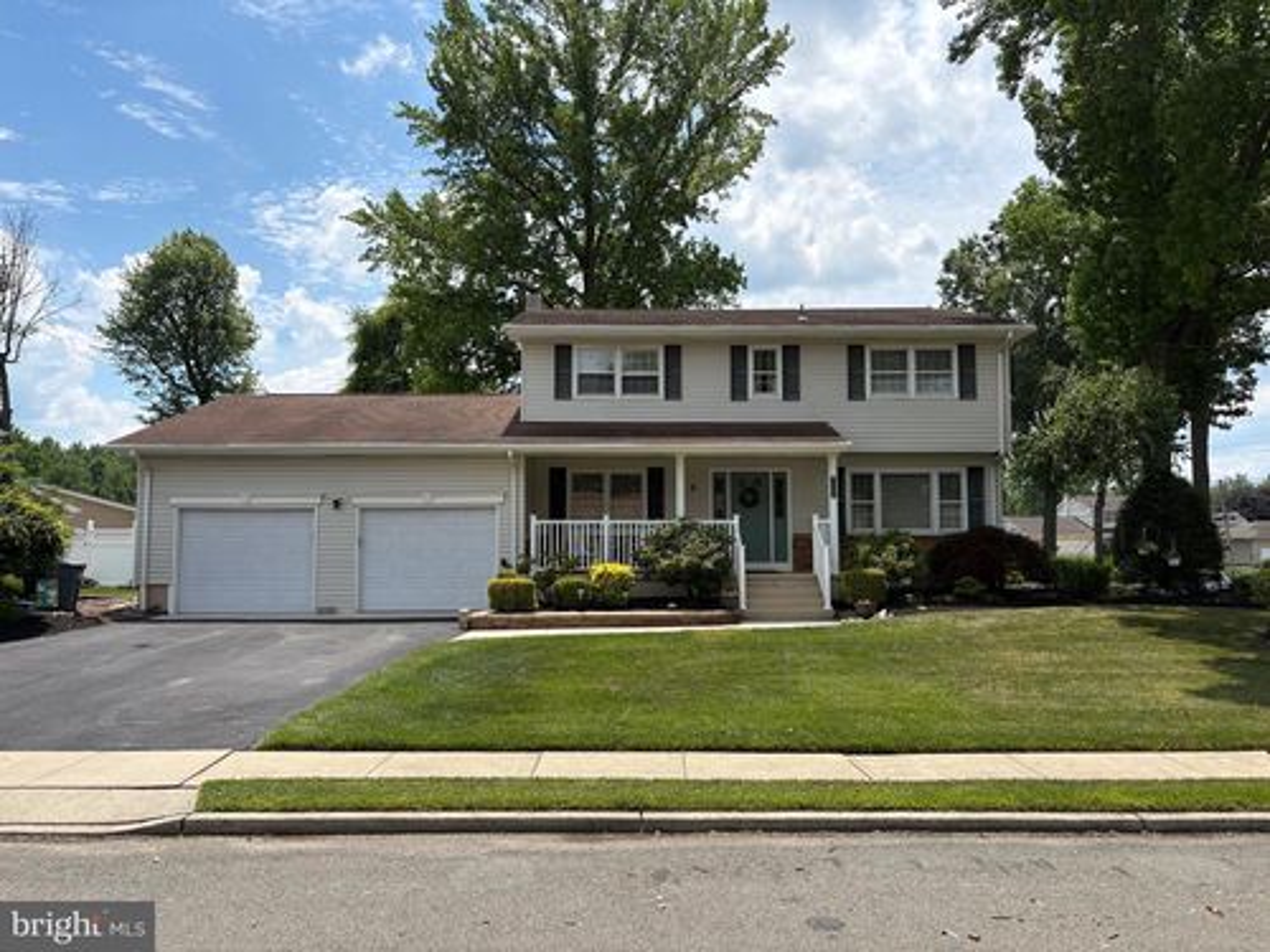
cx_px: 635
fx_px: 954
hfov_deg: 67.3
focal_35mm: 26
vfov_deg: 53.1
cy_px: 476
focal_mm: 5.96
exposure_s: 1/3623
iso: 50
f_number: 1.6
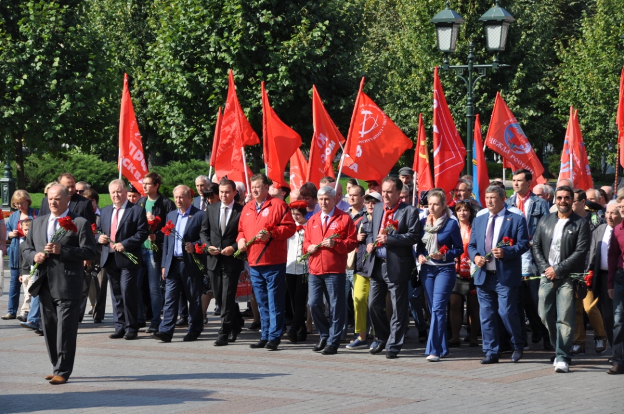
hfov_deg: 15.2
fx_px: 2337
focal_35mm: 135
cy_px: 207
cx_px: 312
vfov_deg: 10.1
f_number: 9
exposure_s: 1/320
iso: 200
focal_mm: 90
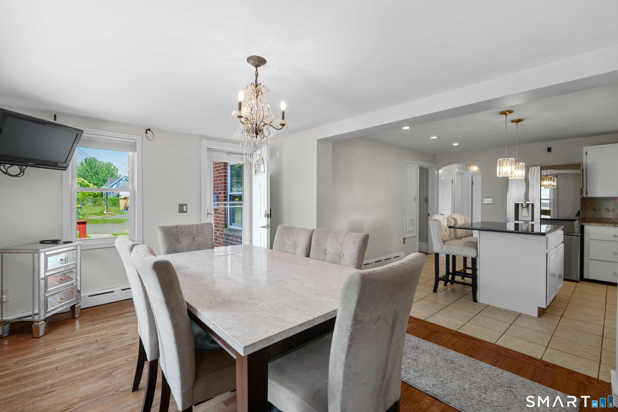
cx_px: 309
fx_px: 275
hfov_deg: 96.7
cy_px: 206
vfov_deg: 73.7
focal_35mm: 16
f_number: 5.6
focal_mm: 16
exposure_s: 1/8
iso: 400
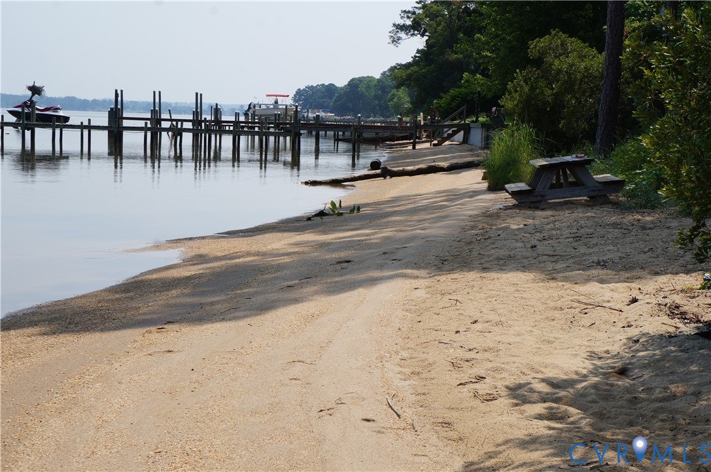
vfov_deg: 17.8
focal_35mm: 76
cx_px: 356
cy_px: 236
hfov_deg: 26.5
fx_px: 1509
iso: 200
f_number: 13
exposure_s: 1/320
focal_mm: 51
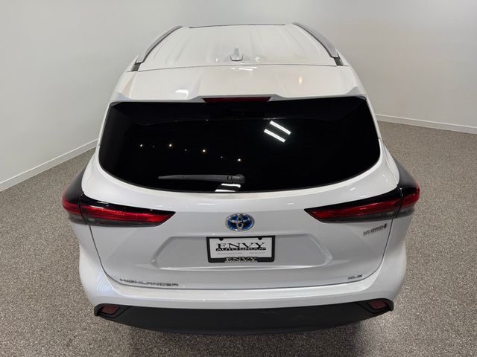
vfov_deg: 56.8
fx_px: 331
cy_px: 178
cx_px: 238
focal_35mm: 24
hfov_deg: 71.6
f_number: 1.78
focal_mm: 6.76
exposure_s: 1/368
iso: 80
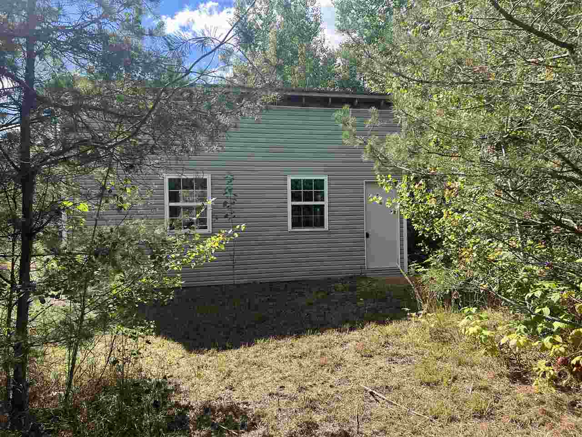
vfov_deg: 53.1
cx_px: 291
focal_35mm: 26
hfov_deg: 67.3
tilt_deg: -0.7
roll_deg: +1.9
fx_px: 437
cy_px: 218
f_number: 1.5
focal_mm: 5.7
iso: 50
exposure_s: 1/1280
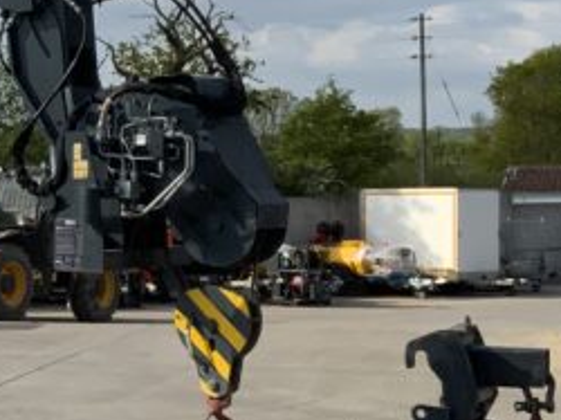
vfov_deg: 12.4
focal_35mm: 119
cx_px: -213
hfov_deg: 15.6
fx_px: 1927
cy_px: 220
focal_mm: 3
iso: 16
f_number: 1.8
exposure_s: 1/2141
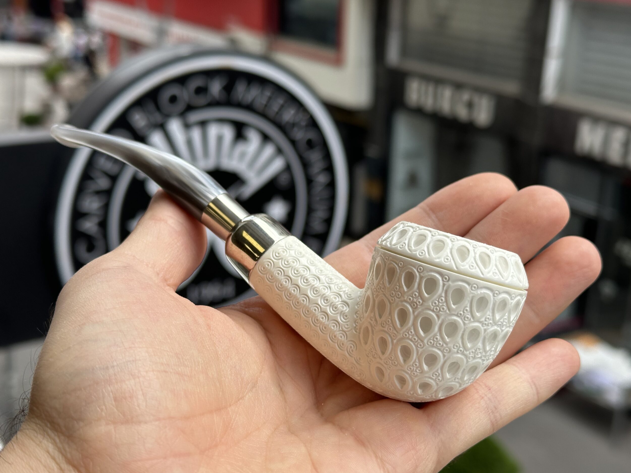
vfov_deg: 29.7
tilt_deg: -19.0
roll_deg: -1.9
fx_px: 893
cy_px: 240
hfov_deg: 38.9
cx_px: 310
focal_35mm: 49
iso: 64
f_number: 1.78
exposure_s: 1/1095
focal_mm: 6.86
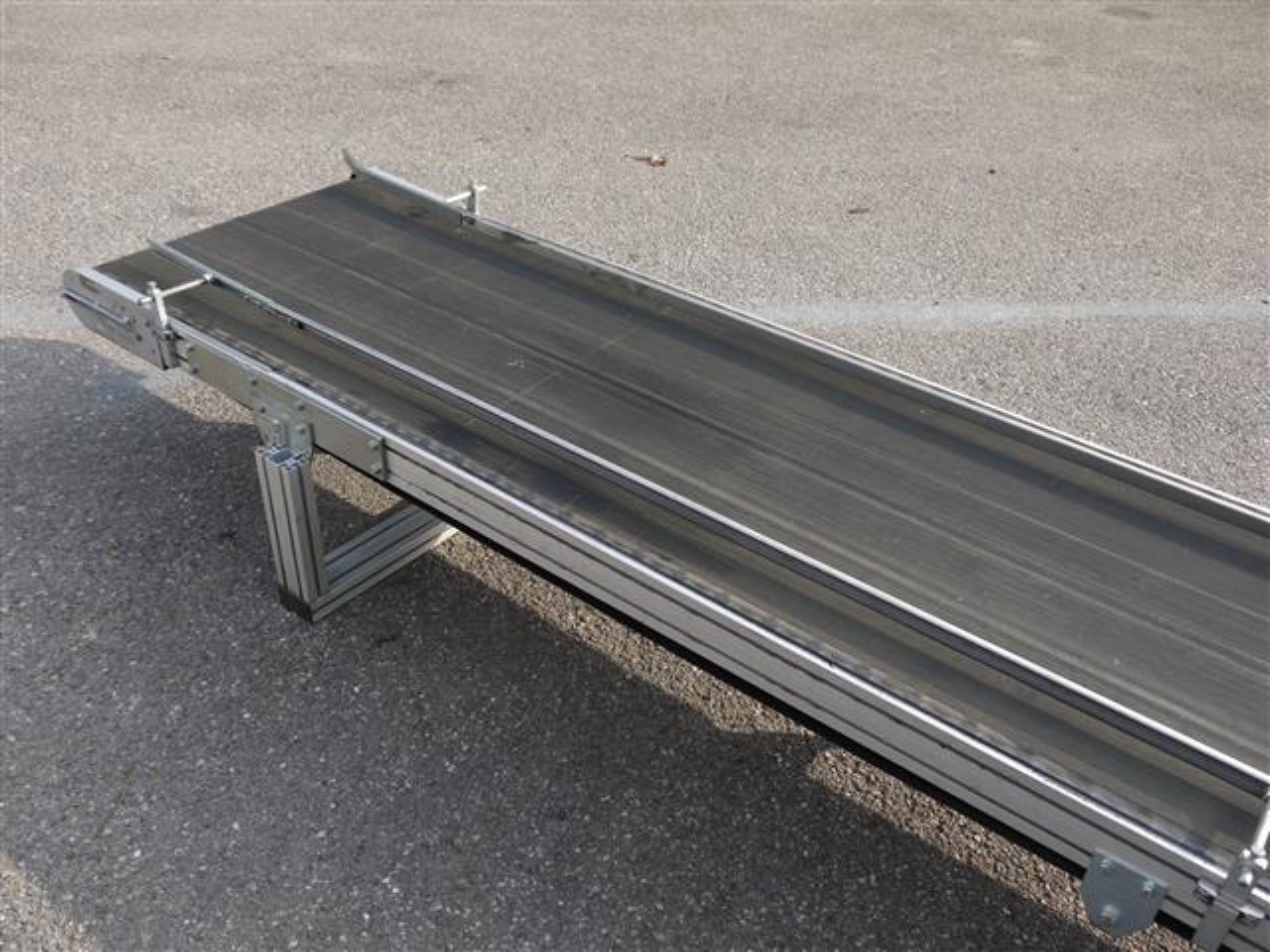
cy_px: 476
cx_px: 635
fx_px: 1174
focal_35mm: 32
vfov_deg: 44.2
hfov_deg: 56.8
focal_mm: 16
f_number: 5.6
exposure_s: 1/250
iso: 100
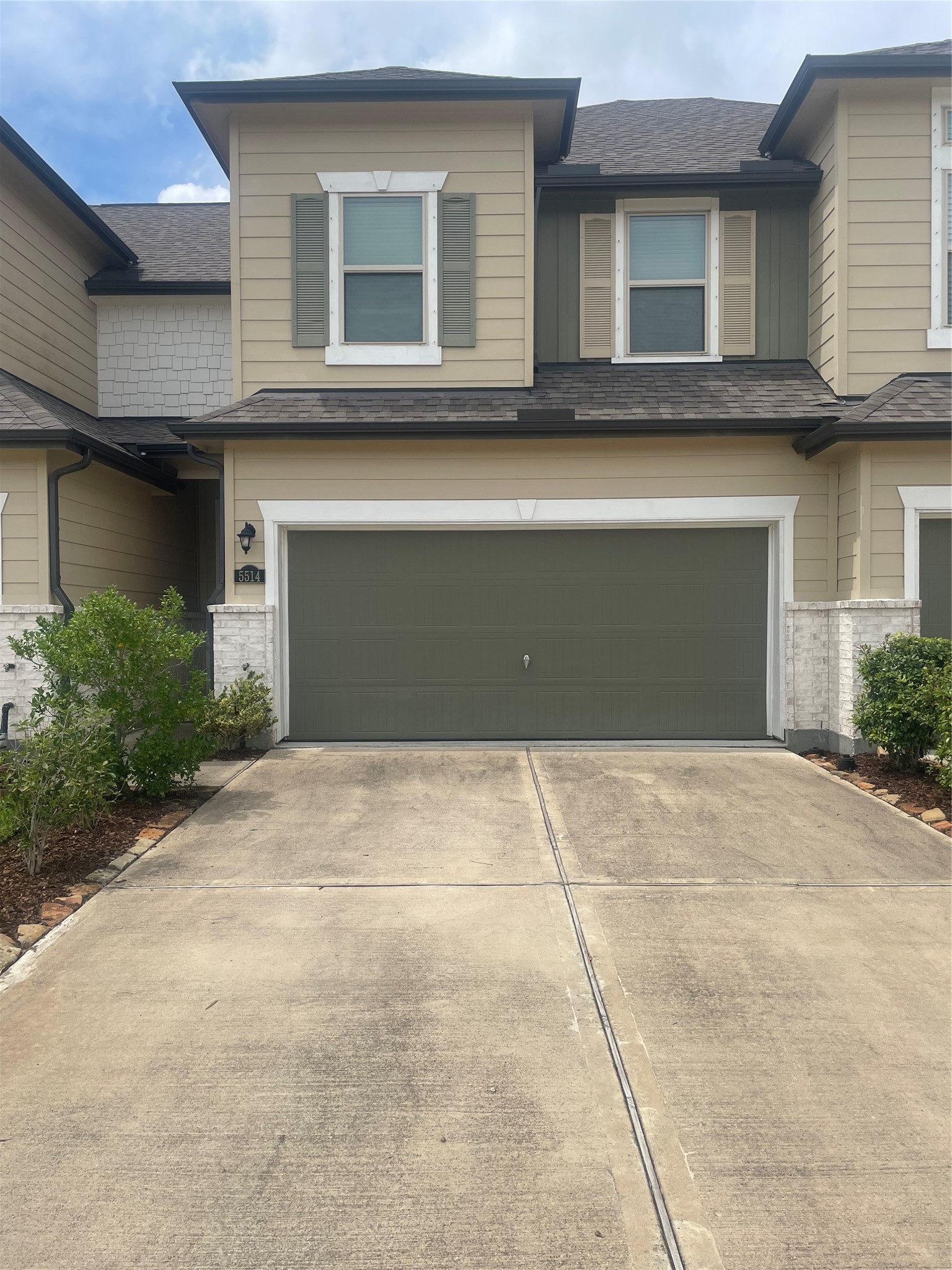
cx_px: 476
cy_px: 635
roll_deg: +1.0
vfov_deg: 67.3
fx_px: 953
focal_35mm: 26
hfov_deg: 53.1
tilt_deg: -0.4
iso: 32
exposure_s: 1/4292
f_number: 1.6
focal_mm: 4.2
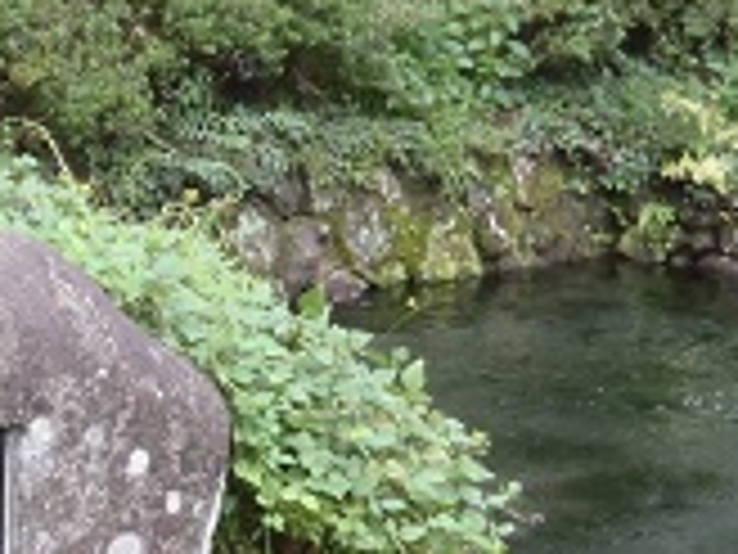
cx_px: 194
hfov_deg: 15.0
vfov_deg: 11.3
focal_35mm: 131
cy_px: 473
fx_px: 2793
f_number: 4.3
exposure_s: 1/40
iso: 100
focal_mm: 7.57
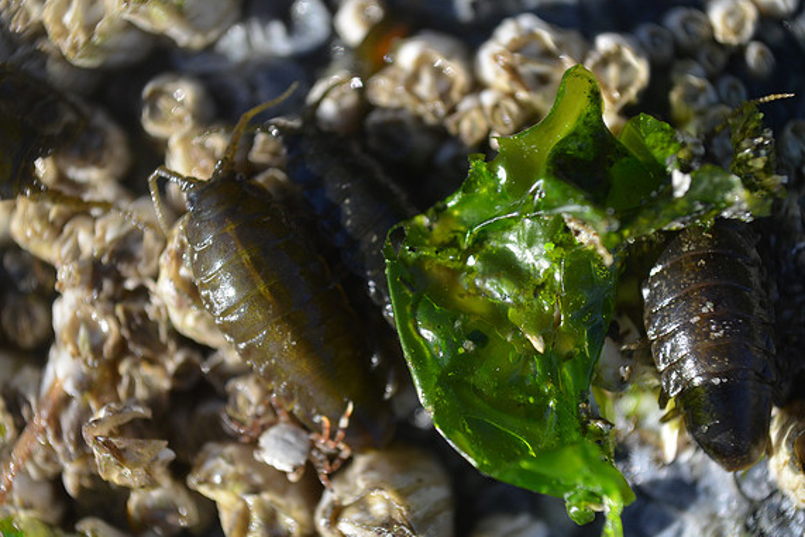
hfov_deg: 25.7
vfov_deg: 17.3
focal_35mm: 79
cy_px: 269
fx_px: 1767
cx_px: 406
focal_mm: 52
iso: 800
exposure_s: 1/1000
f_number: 5.6
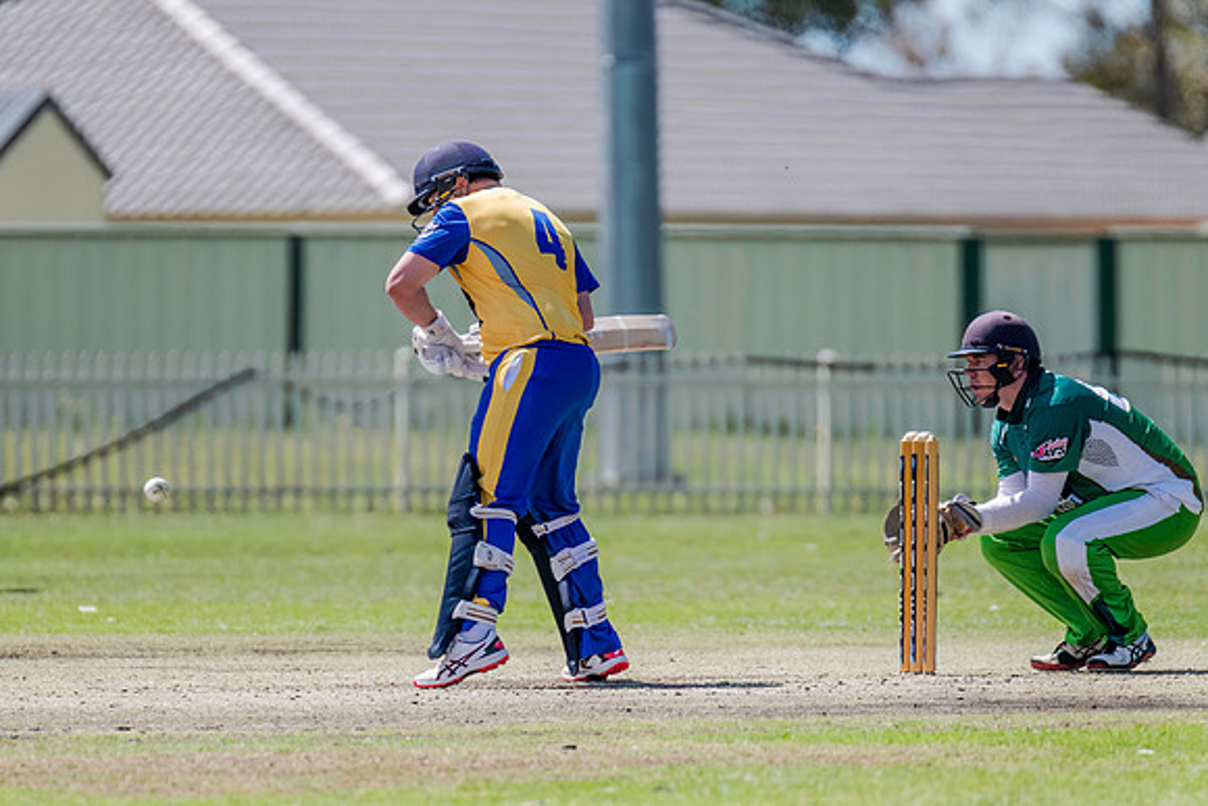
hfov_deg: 3.2
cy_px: 381
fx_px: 21901
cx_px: 560
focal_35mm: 653
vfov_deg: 2.1
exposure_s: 1/2500
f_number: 6.3
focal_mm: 600
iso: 800
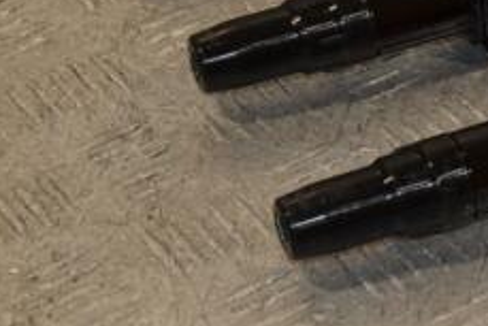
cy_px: -13
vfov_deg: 6.7
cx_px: 528
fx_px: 2767
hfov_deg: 10.0
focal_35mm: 204
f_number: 5.6
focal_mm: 52
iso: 800
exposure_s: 1/200
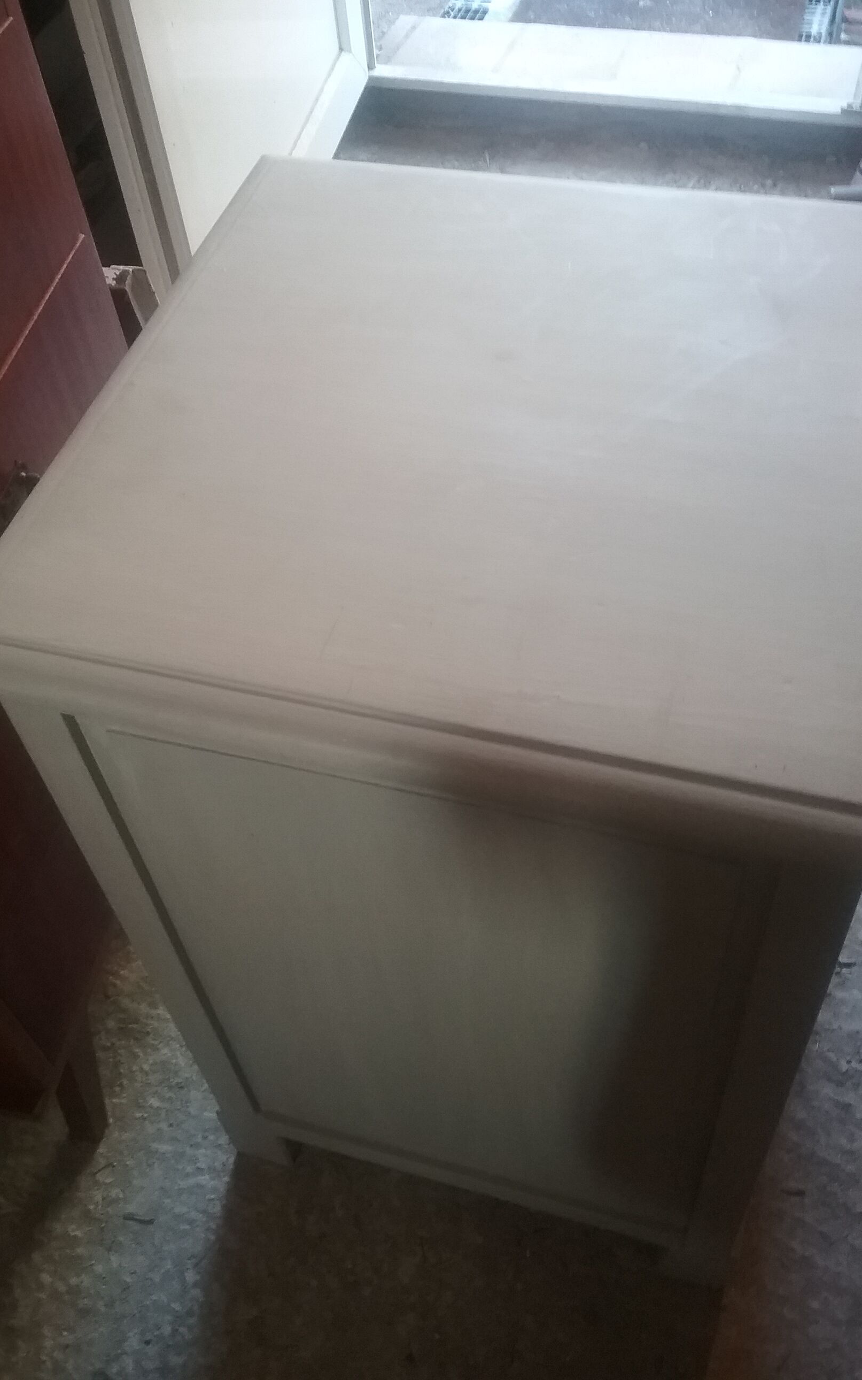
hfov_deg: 38.3
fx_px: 1240
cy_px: 690
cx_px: 399
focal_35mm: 33
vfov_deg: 58.1
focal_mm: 3.3
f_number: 2.2
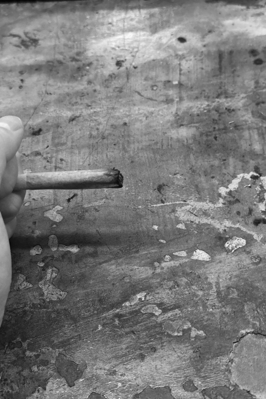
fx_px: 554
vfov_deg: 39.6
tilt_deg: -52.6
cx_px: 122
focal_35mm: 50
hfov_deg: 27.0
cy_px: 200
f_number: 1.78
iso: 640
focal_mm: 6.76
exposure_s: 1/27
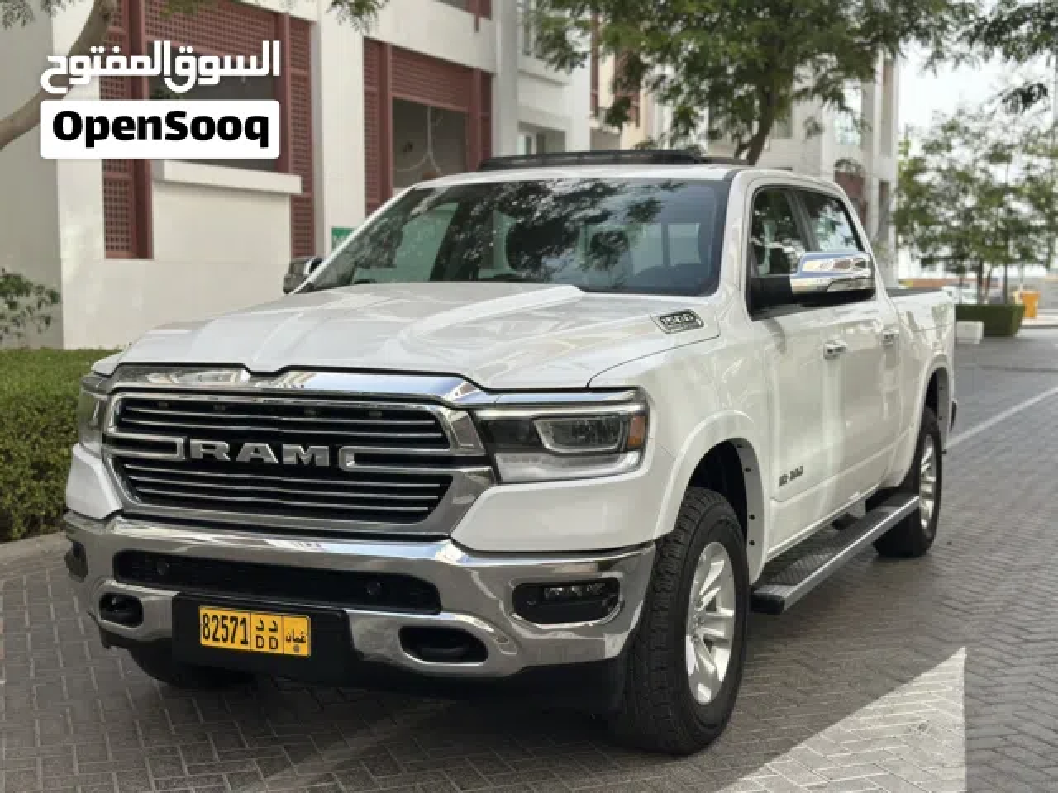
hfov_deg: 39.7
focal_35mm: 48
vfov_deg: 30.3
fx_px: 1467
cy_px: 396
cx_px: 529
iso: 80
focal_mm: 6.86
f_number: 1.78
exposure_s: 1/2304
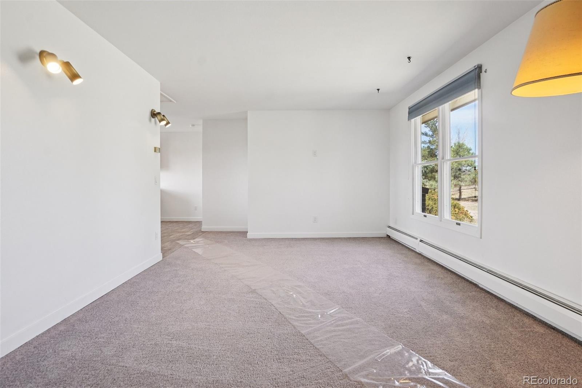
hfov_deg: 90.0
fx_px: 291
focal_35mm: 18
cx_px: 291
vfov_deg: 67.4
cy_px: 194
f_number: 8
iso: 320
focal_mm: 12
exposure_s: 1/30
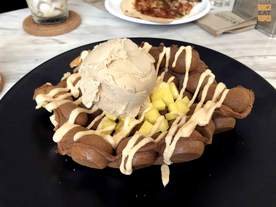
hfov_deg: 63.4
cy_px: 104
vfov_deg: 49.7
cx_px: 138
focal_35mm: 28
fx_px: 223
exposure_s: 1/33
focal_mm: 3.99
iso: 50
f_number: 1.8
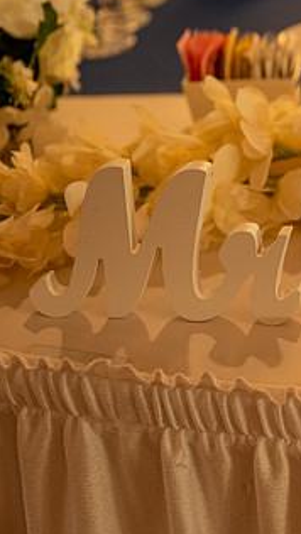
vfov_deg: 21.3
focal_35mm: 100
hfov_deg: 11.6
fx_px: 1417
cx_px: 450
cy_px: 219
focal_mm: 52
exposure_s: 1/80
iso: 1600
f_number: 3.5
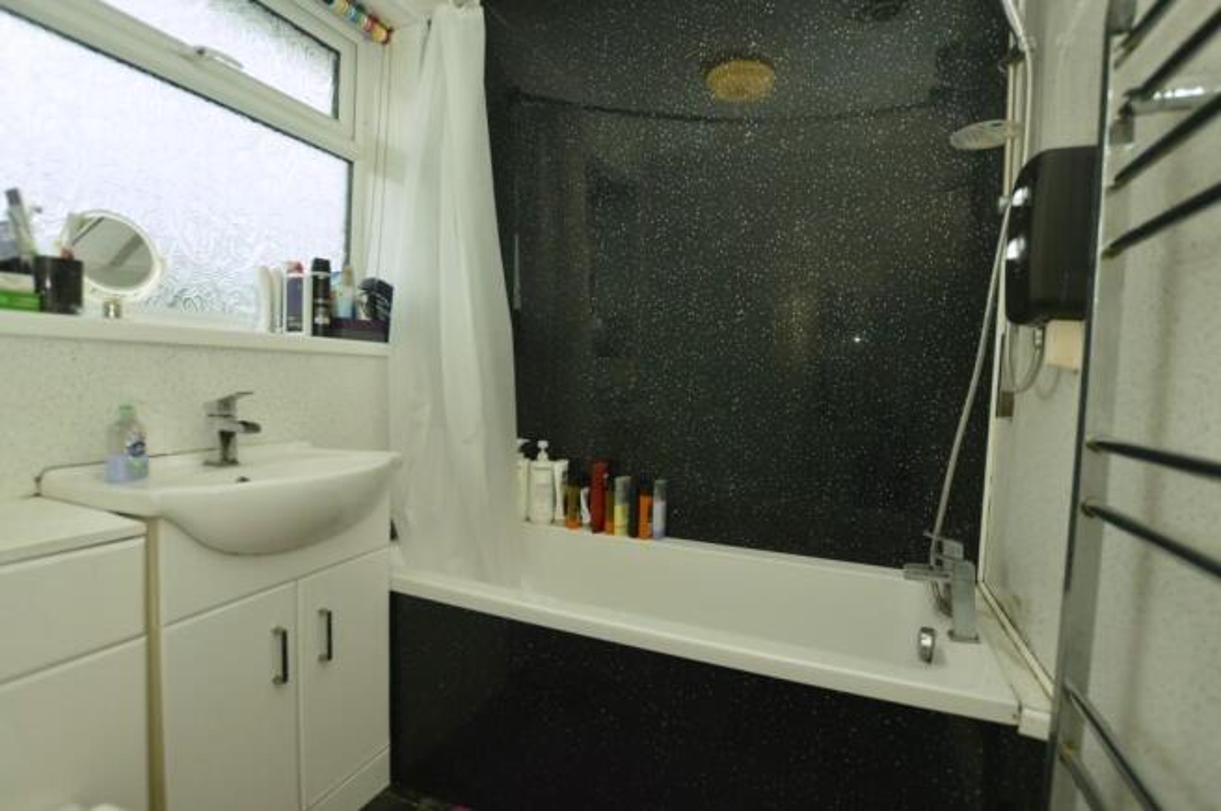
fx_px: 508
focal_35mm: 15
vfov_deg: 77.2
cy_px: 406
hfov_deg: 100.4
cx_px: 610
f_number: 3.5
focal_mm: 10
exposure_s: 1/60
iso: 100
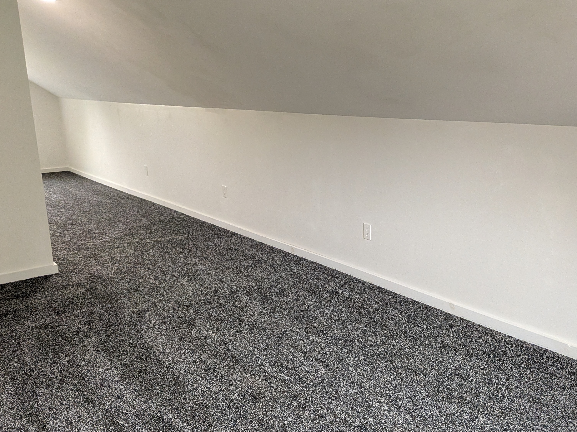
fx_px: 533
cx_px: 304
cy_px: 250
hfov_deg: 56.8
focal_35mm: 32
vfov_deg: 44.0
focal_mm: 4.53
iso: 839
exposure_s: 1/216
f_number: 1.7
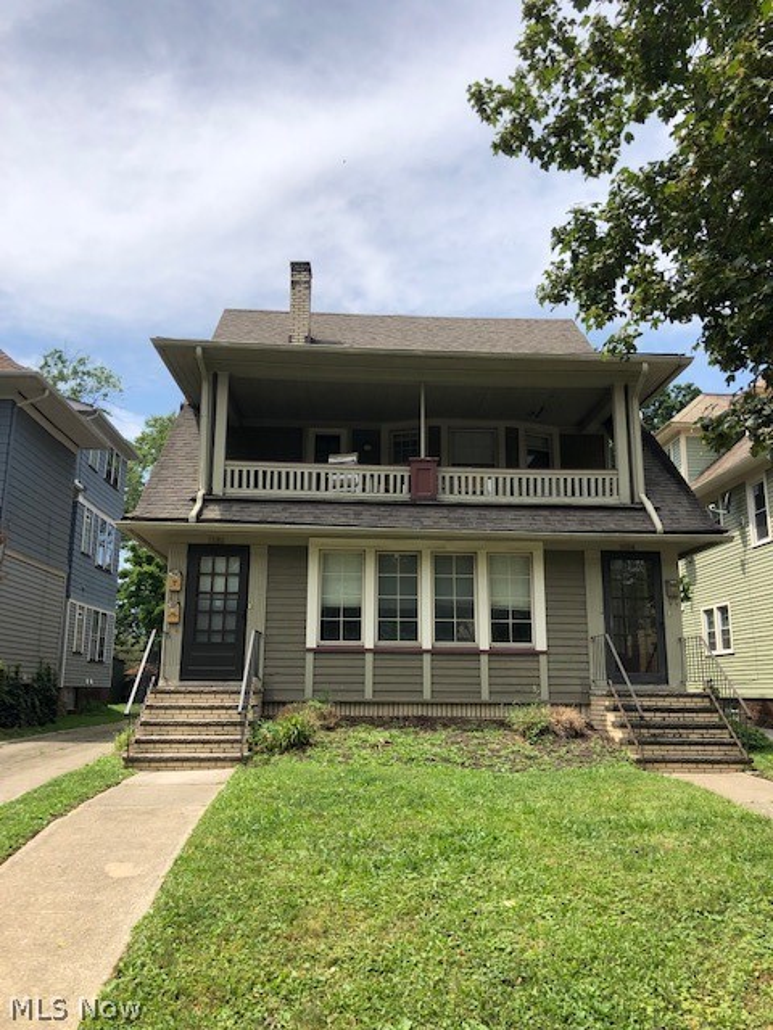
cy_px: 515
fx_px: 834
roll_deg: -0.2
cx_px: 386
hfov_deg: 49.7
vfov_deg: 63.4
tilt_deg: +11.9
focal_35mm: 28
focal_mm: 3.99
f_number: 1.8
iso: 20
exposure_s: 1/2183
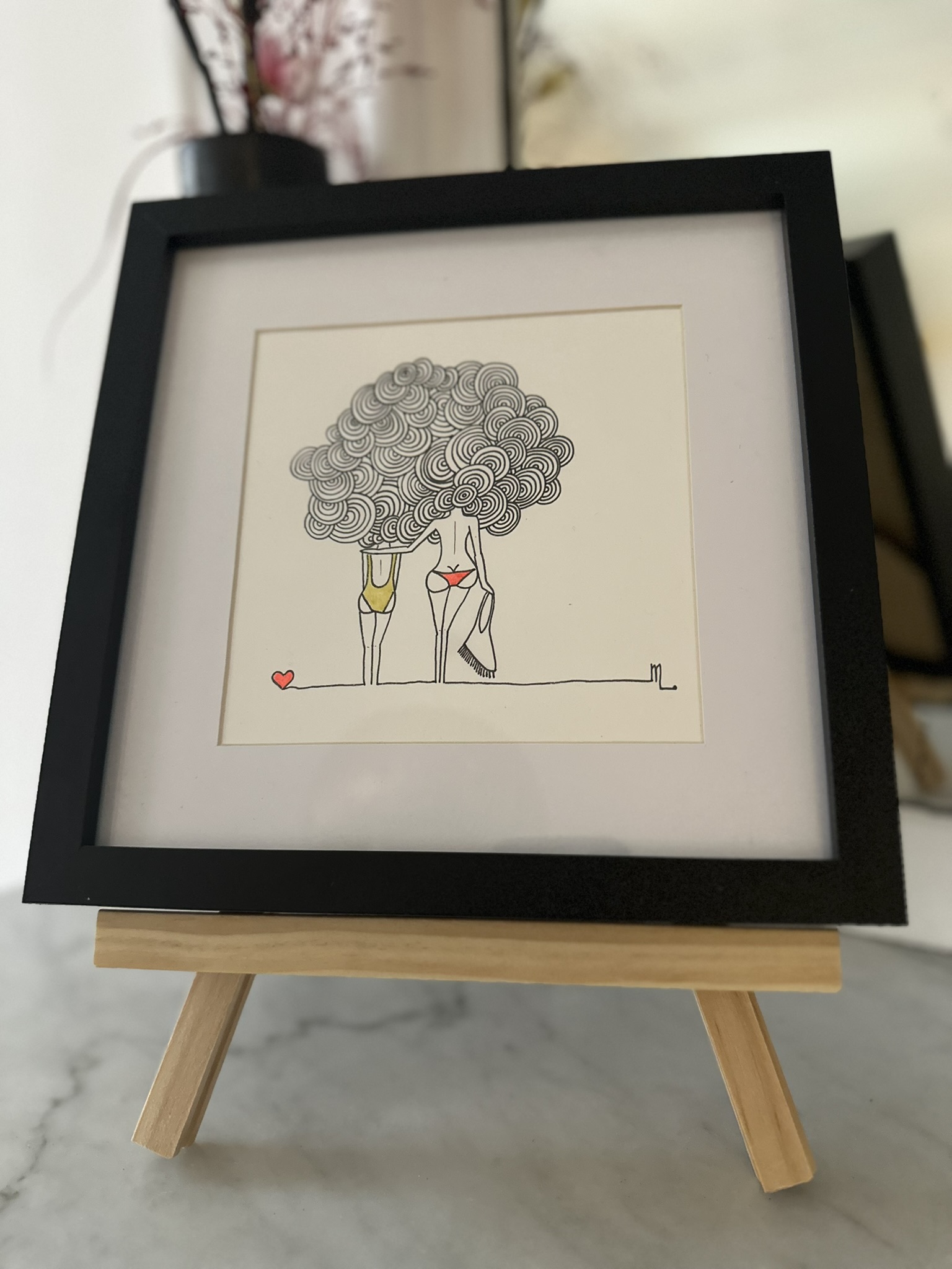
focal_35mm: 24
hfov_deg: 56.8
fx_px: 880
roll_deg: +2.4
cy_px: 634
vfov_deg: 71.6
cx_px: 476
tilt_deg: -10.7
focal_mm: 6.86
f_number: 1.78
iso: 640
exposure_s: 1/50
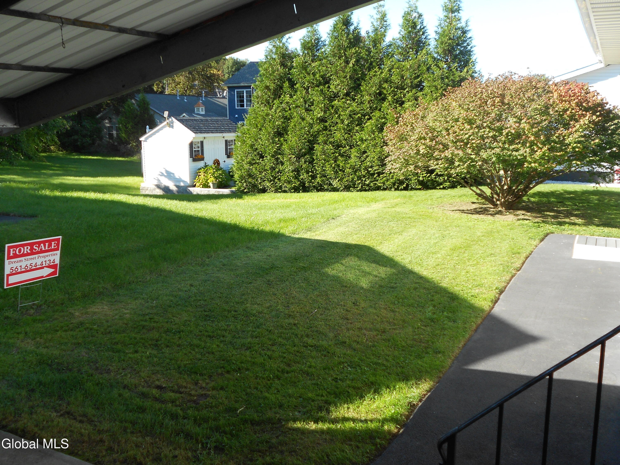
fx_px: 573
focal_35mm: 32
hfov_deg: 56.8
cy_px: 232
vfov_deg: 44.2
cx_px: 310
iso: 80
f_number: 3.6
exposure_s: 1/200
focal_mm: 5.8
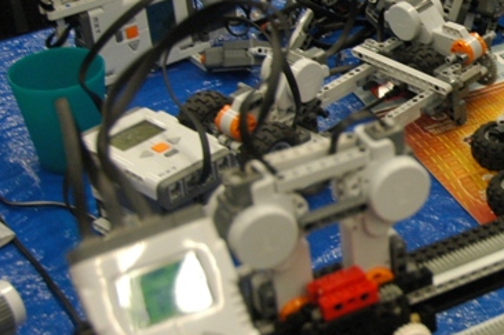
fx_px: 1499
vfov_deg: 12.7
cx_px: 545
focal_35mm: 107
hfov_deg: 18.4
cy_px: 113
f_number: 4.2
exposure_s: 1/15
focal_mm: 29
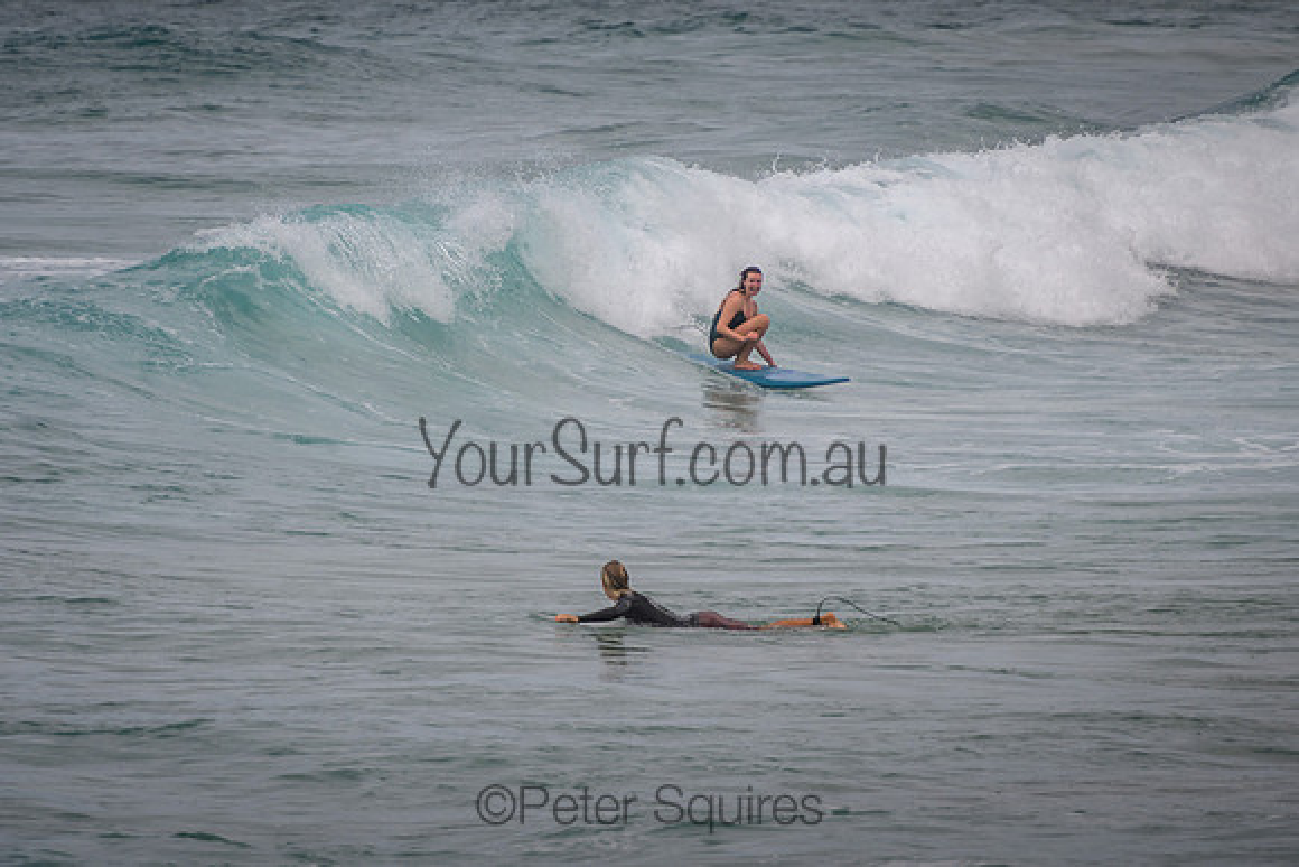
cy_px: 346
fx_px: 19826
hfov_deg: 3.8
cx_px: 602
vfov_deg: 2.5
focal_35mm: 549
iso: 200
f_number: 5.6
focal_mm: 400
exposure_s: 1/2000
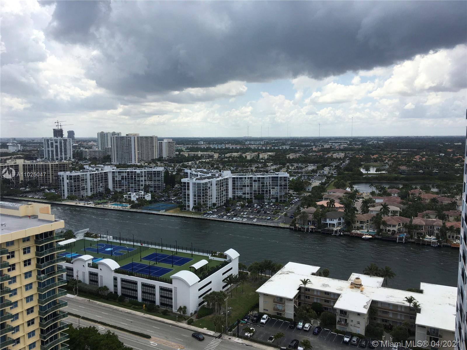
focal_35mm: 29
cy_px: 175
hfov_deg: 61.7
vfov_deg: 48.2
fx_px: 391
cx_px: 234
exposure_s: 1/1603
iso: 25
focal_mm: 4.15
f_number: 2.2
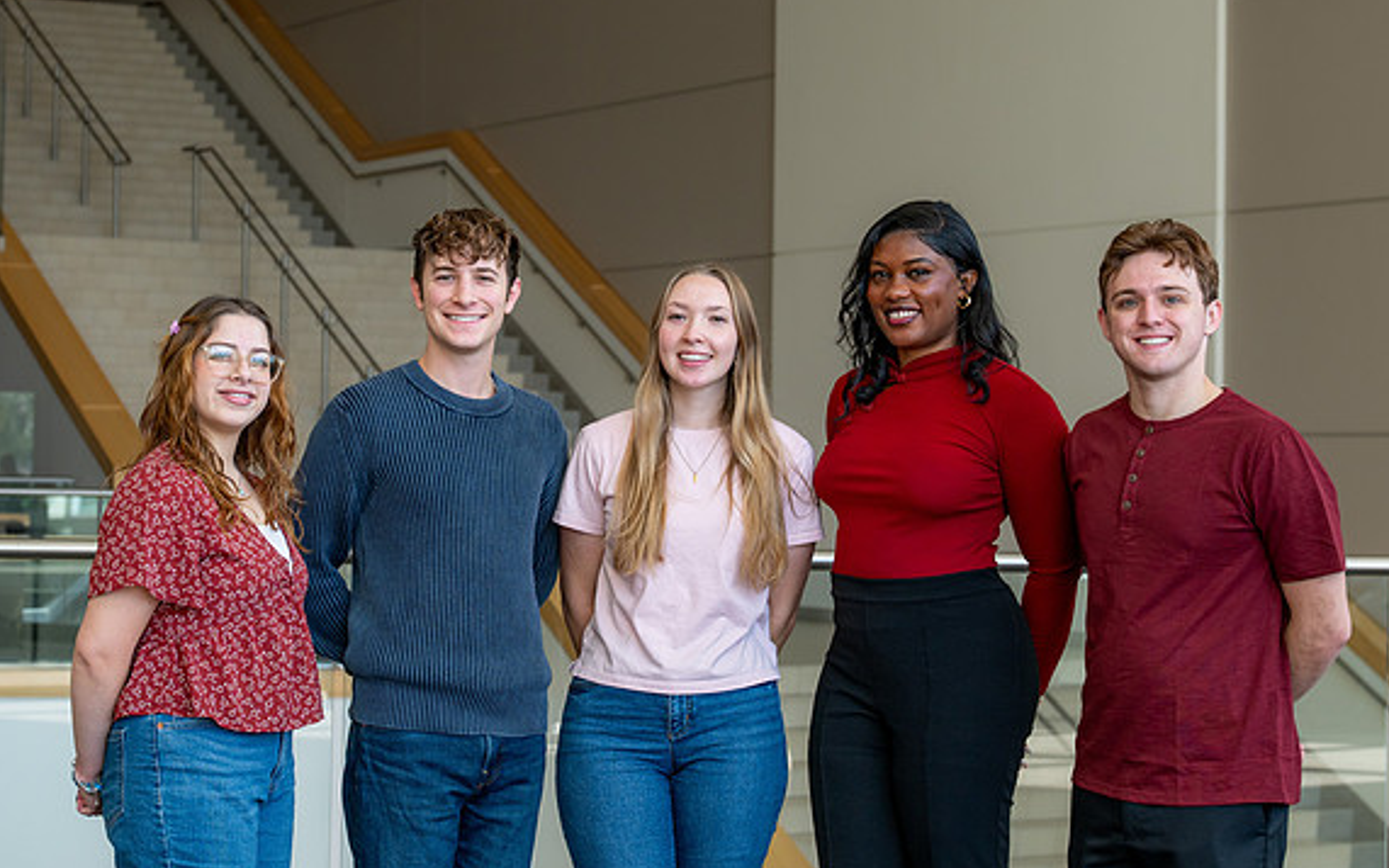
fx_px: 3067
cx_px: 697
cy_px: 366
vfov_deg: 16.1
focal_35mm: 81
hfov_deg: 25.5
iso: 400
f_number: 5.6
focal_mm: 64
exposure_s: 1/200
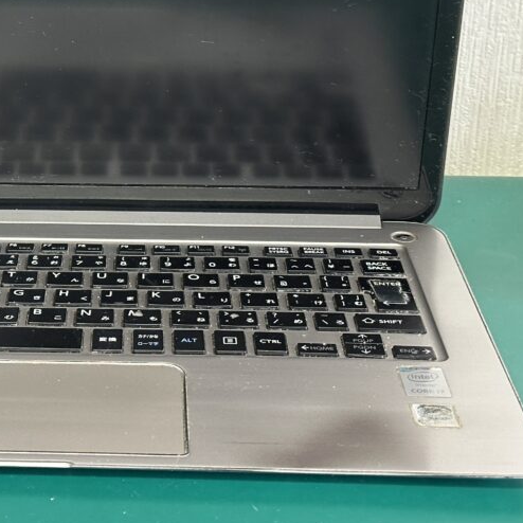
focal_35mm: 88
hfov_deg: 19.4
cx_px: 78
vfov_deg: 19.6
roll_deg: -0.4
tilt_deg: -20.0
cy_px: 140
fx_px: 1504
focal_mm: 6.86
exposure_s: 1/33
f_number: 1.78
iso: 400
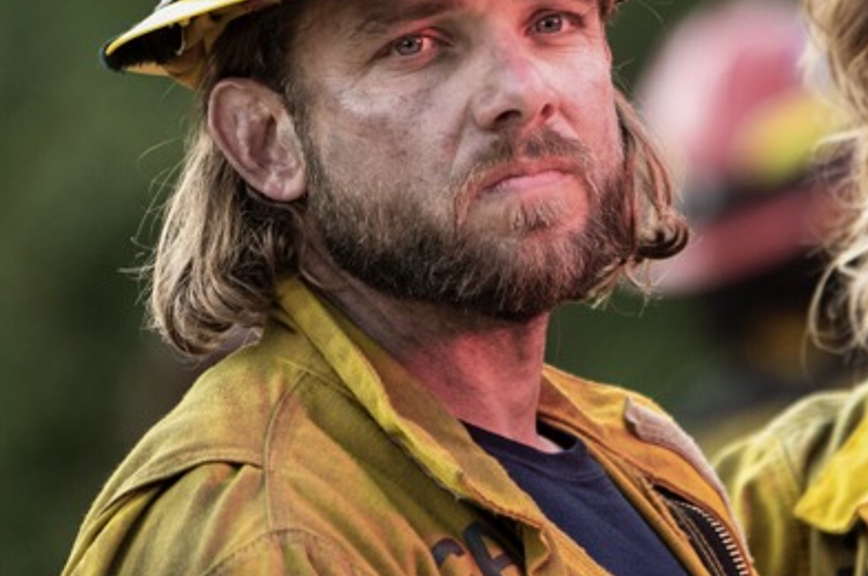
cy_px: 142
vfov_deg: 2.2
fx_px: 14756
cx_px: 598
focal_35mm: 613
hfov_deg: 3.4
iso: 400
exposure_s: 1/640
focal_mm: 200
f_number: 2.8
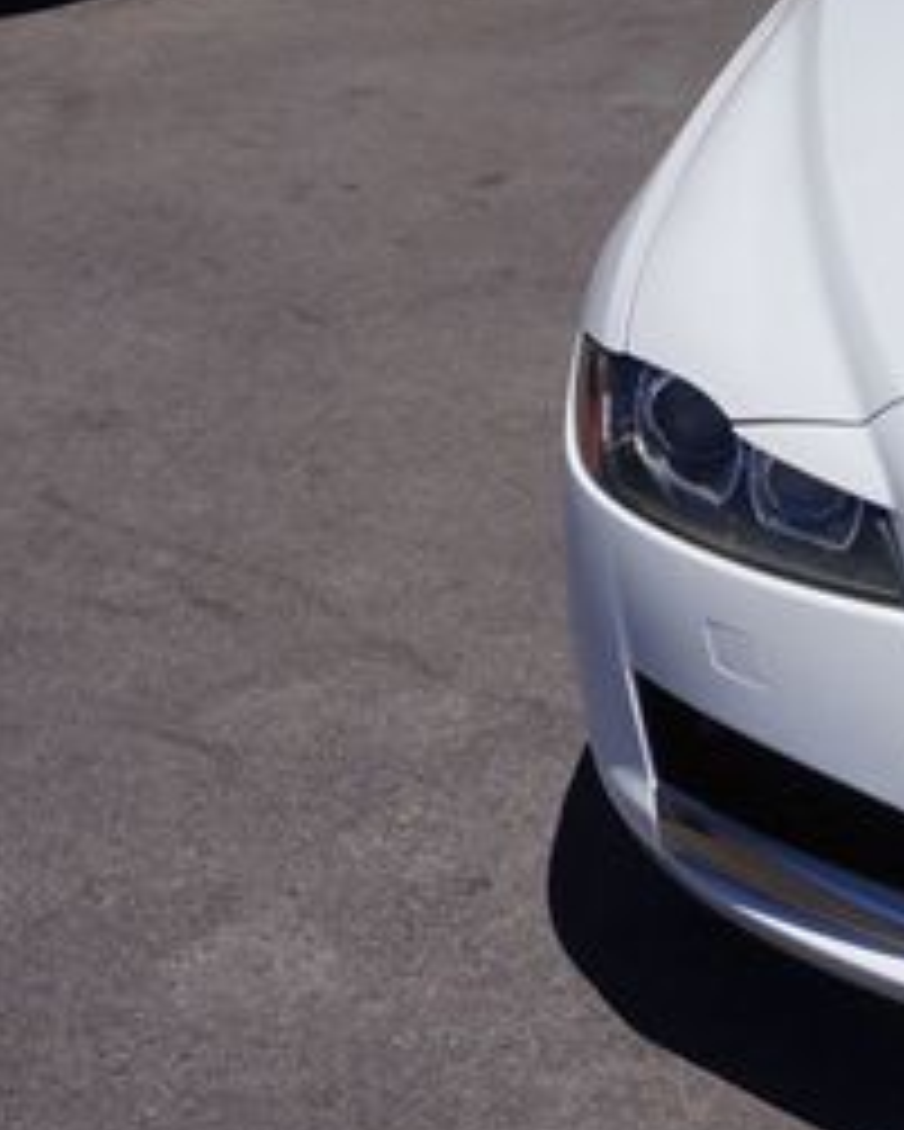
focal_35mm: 75
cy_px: 351
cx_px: 1286
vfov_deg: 25.1
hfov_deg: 18.5
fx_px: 2513
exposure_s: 1/250
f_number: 14
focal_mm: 21
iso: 100
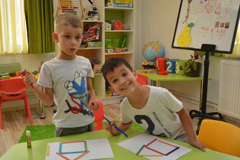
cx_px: 120
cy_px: 80
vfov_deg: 34.2
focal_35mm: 39
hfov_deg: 49.6
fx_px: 260
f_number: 4
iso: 220
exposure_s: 1/60
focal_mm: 26
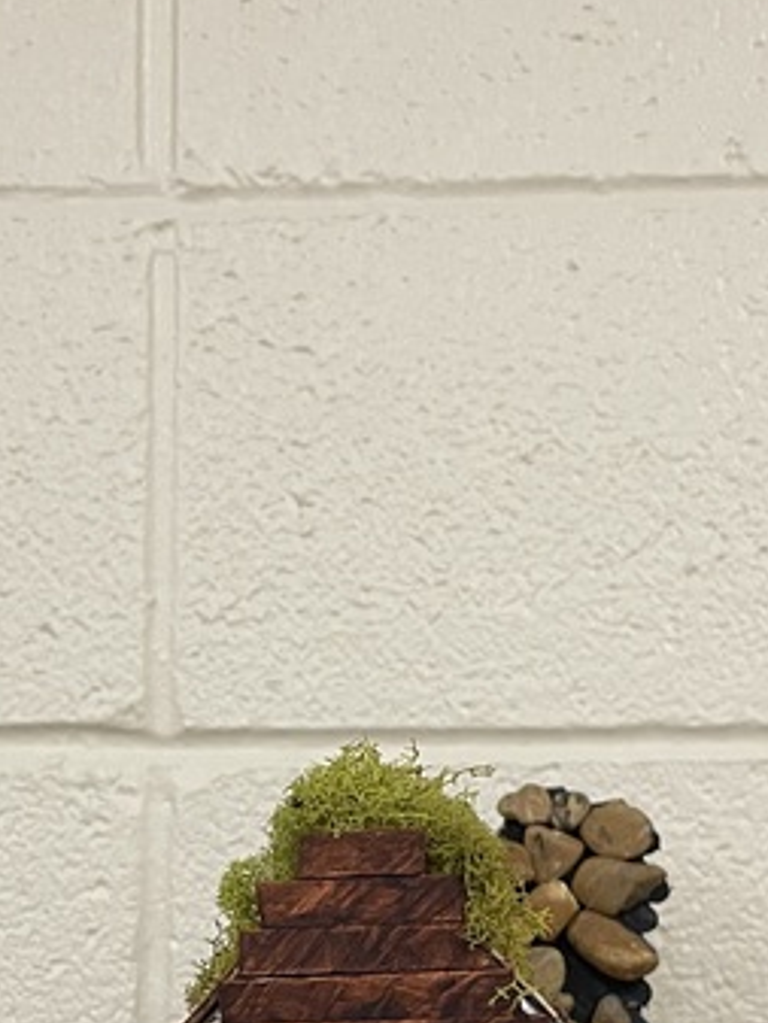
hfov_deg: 19.4
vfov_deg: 24.7
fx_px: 2247
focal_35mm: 76
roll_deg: -0.8
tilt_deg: +3.1
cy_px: 971
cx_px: 331
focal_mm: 5.1
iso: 200
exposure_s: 1/60
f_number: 1.6
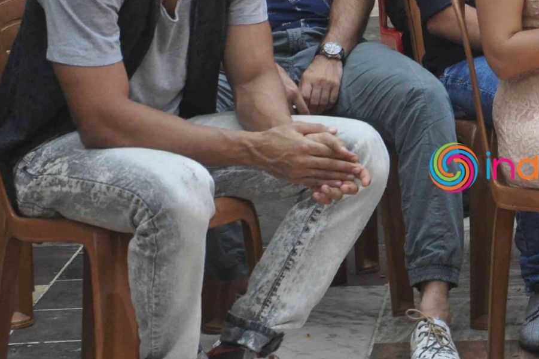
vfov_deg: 5.9
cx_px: 561
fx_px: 3485
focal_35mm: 233
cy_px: -71
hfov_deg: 8.8
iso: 1000
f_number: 8
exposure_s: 1/250
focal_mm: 62
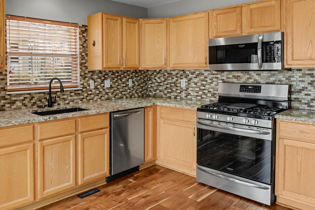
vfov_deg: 45.9
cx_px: 73
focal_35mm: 28
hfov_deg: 61.3
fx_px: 245
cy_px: 75
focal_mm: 17
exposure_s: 1/20
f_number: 8
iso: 3200
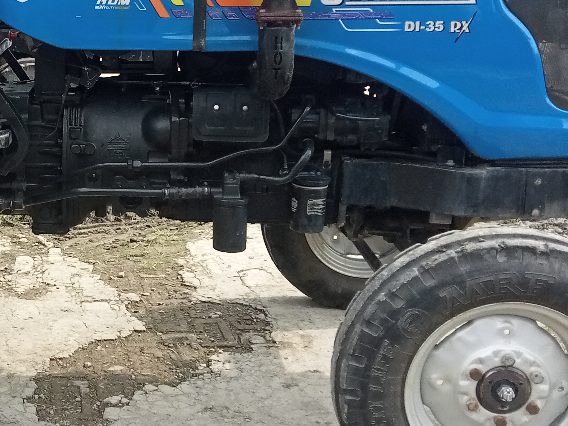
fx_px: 1099
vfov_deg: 21.8
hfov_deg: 27.5
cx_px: 14
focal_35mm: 67
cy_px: 127
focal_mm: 3.46
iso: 101
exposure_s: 1/288
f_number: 2.2
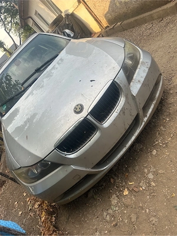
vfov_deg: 71.6
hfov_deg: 56.8
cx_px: 88
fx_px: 164
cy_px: 118
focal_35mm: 24
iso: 80
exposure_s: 1/745
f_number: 1.78
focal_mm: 6.86
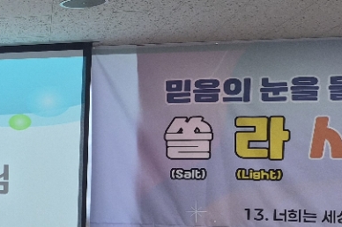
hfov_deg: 20.5
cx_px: -221
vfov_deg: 17.0
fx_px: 750
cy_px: 213
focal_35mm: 79
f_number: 1.8
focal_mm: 5.4
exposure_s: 1/120
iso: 80
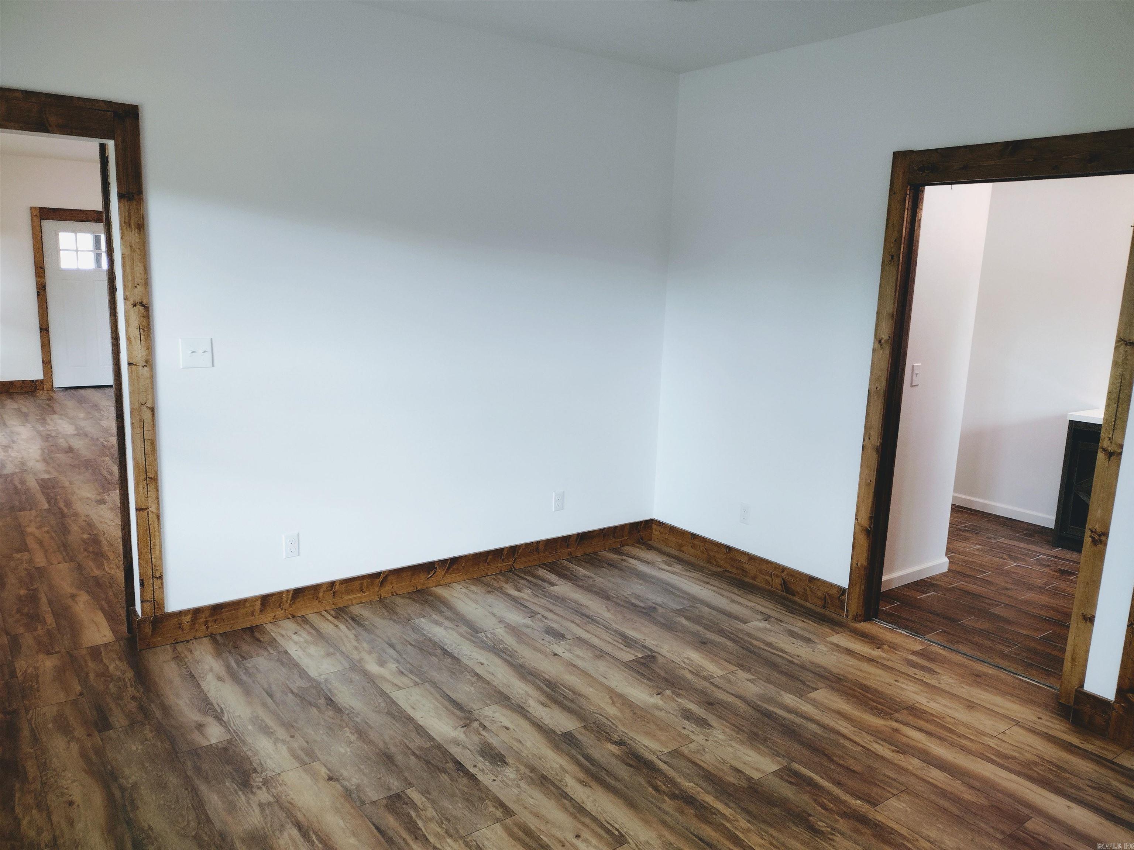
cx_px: 567
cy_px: 425
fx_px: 885
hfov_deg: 65.3
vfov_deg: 51.4
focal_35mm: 27
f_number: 1.7
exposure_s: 1/60
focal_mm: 4.71
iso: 194
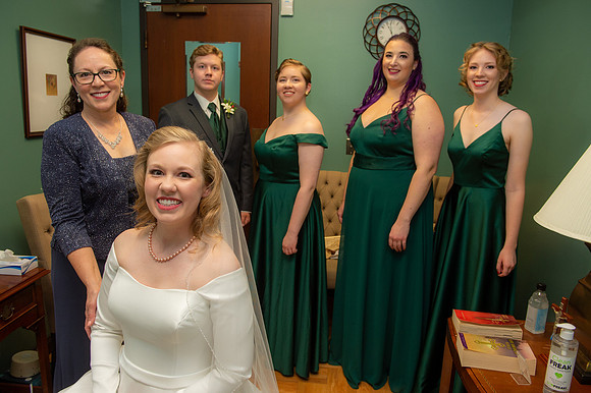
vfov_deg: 47.9
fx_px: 443
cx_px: 296
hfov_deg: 67.4
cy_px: 196
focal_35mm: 27
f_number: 5.6
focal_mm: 27
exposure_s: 1/160
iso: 1250
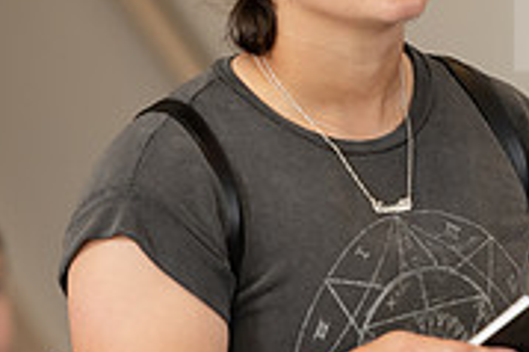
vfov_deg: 2.6
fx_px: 7869
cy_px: 182
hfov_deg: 3.8
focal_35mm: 536
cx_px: 426
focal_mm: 165
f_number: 3.2
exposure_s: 1/200
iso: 1000
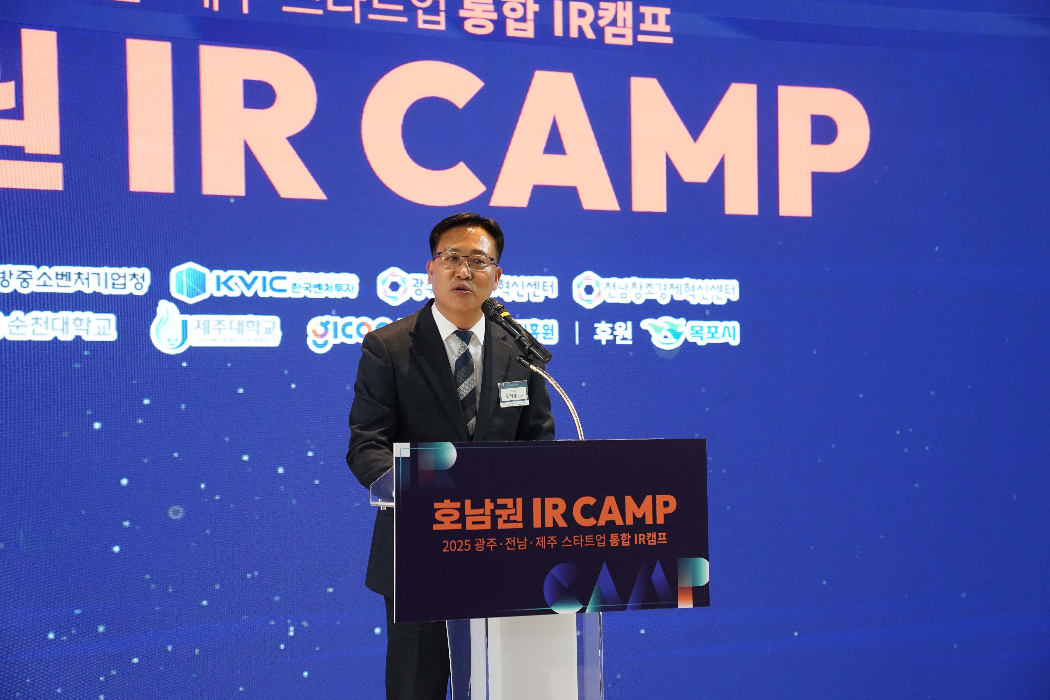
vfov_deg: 19.5
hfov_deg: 28.8
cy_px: 350
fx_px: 2042
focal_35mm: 70
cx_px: 525
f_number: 4
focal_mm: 70
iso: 4000
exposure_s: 1/160
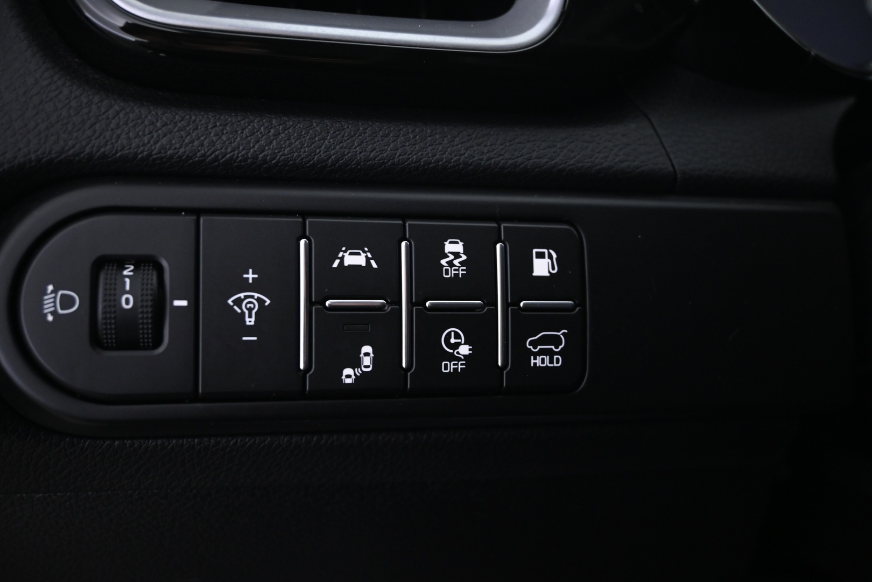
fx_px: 836
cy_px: 291
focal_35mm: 34
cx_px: 436
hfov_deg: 55.1
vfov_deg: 38.4
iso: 1600
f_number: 4.2
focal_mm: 23
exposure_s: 1/10
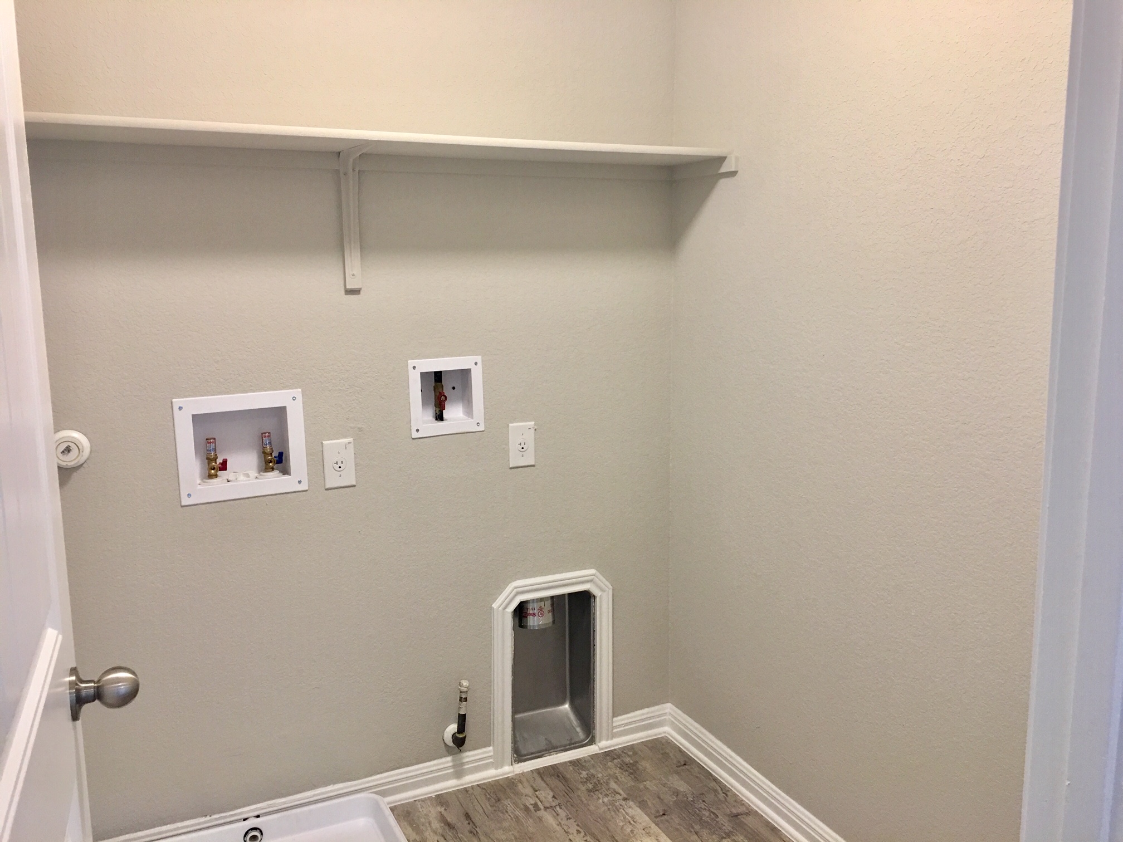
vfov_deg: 48.2
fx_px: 941
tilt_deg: -8.4
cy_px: 421
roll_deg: +0.2
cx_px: 562
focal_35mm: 29
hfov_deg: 61.7
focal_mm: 4.15
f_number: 2.2
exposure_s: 1/15
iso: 50
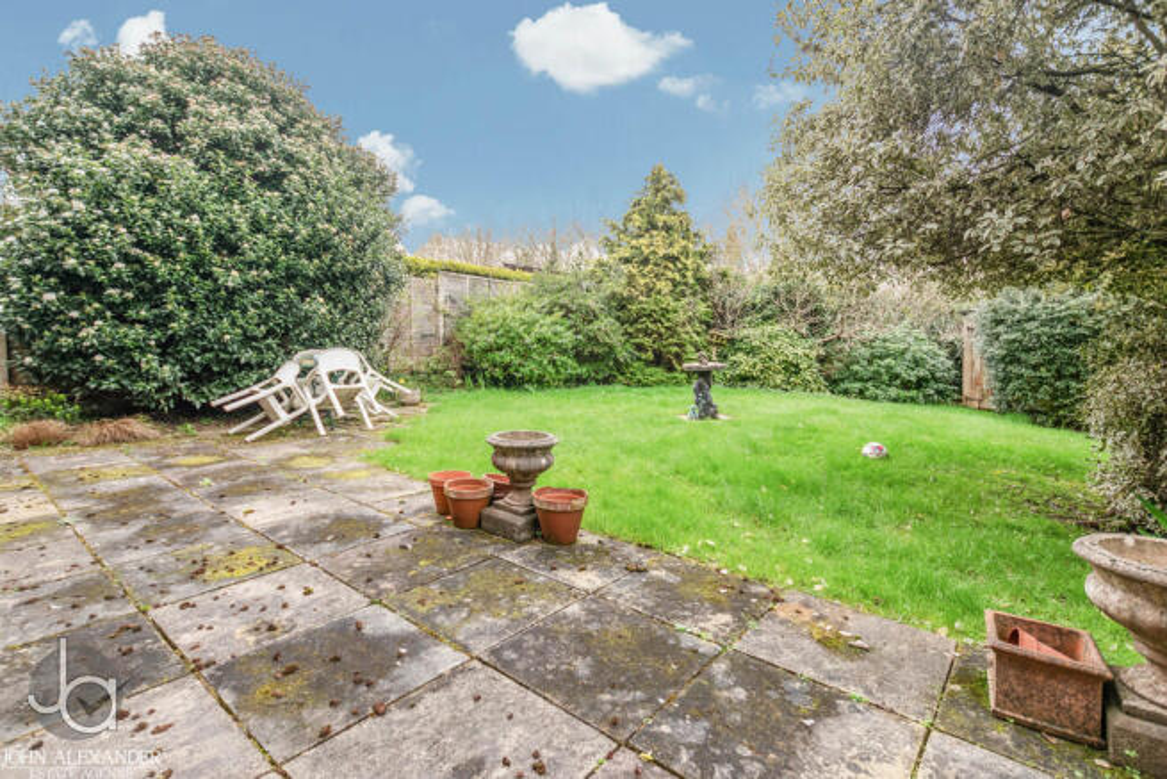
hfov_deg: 100.4
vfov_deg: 77.4
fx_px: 486
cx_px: 584
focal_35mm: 15
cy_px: 390
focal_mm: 10
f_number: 4
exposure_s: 1/200
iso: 200
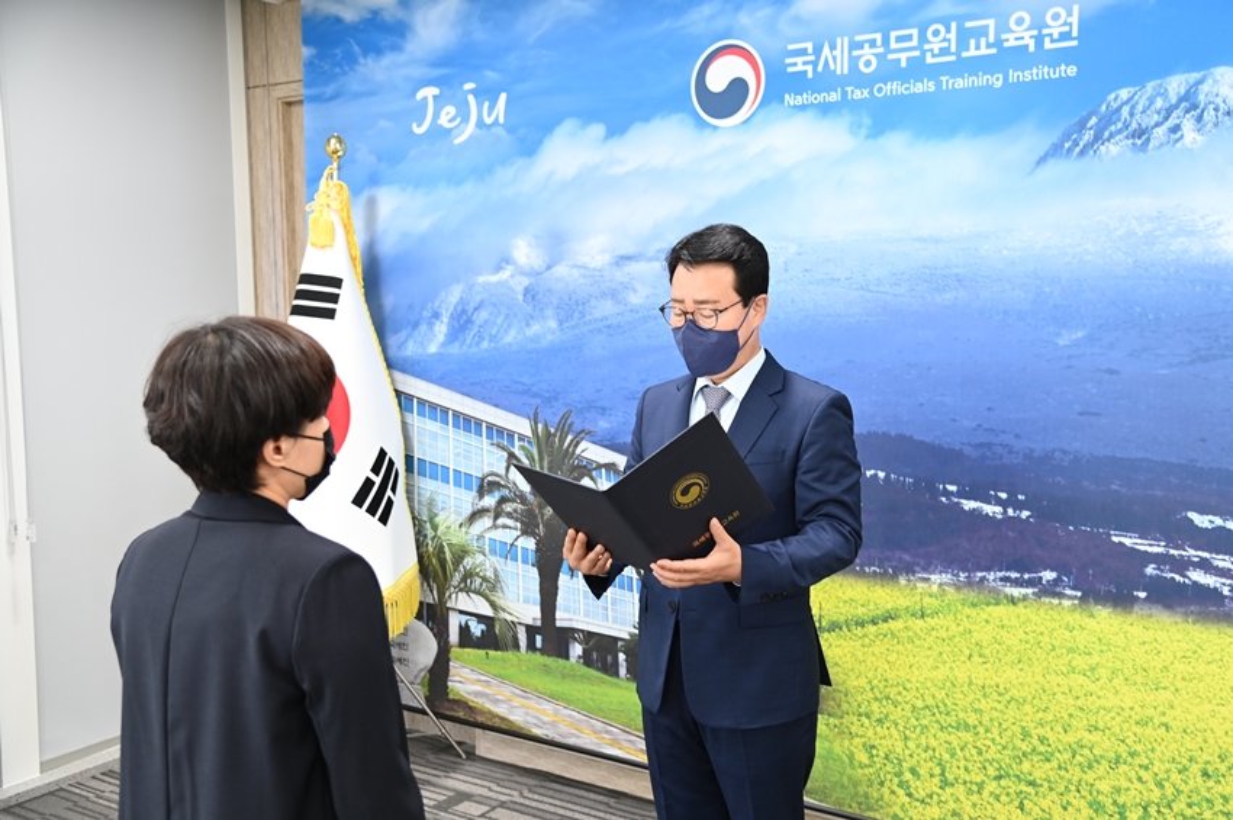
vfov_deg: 37.8
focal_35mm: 35
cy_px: 410
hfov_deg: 54.5
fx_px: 1198
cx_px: 616
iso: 900
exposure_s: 1/40
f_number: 4
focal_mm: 35
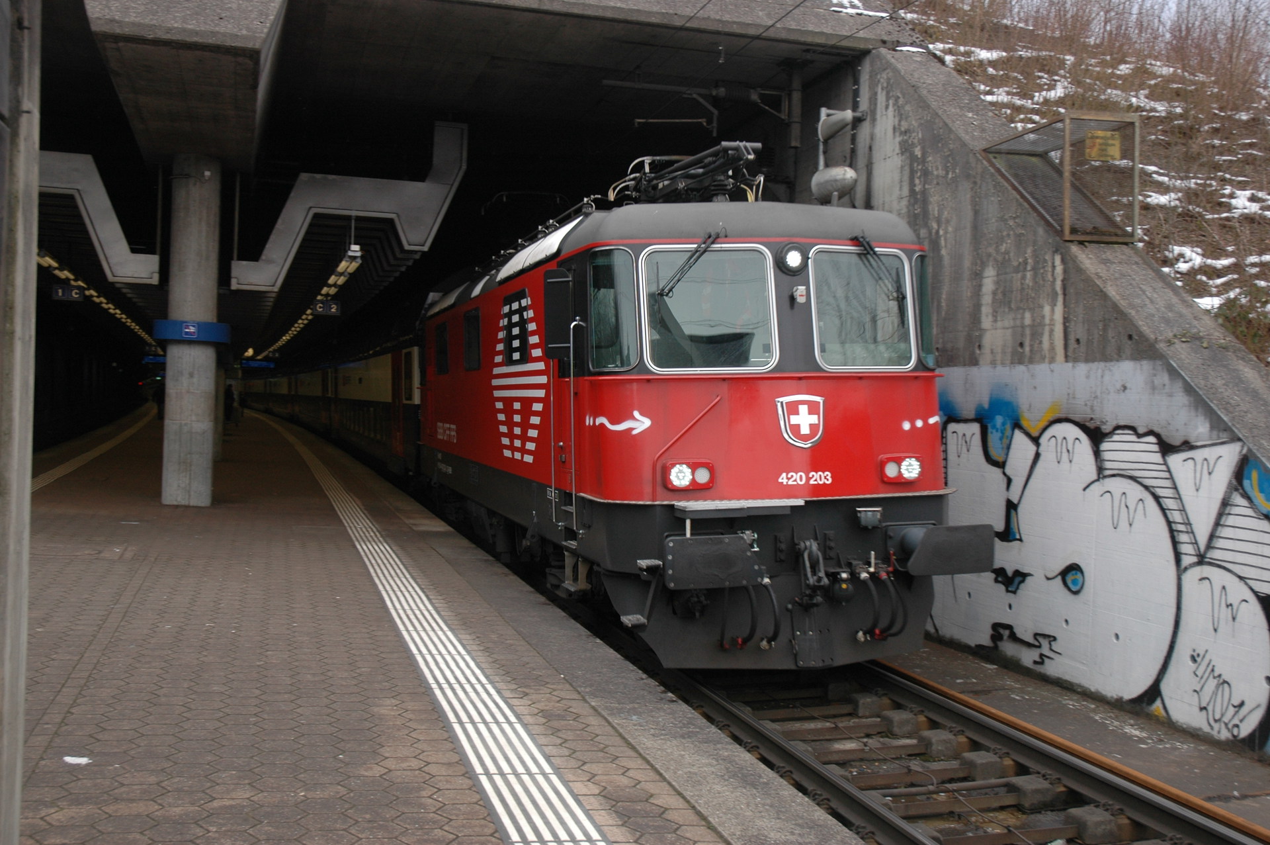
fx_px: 1322
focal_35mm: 38
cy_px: 422
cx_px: 635
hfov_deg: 51.3
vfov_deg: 35.4
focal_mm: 25
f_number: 5
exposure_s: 1/100
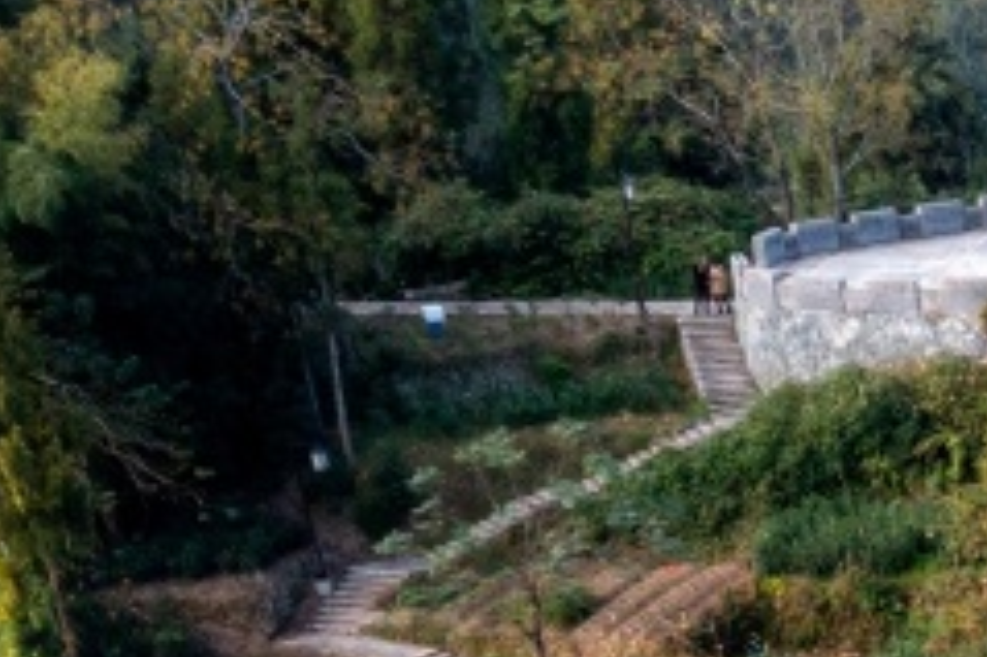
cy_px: 1194
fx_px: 3205
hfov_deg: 15.3
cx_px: 1722
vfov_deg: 10.9
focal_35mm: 117
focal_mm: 10.26
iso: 200
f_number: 11
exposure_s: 1/80
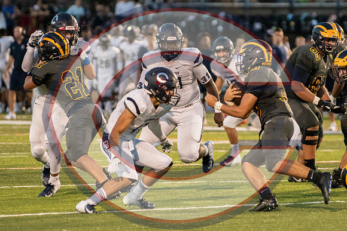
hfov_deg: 4.9
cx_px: 211
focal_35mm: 419
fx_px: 4039
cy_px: 107
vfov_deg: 3.3
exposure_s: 1/1600
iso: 6400
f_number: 2.8
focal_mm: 200
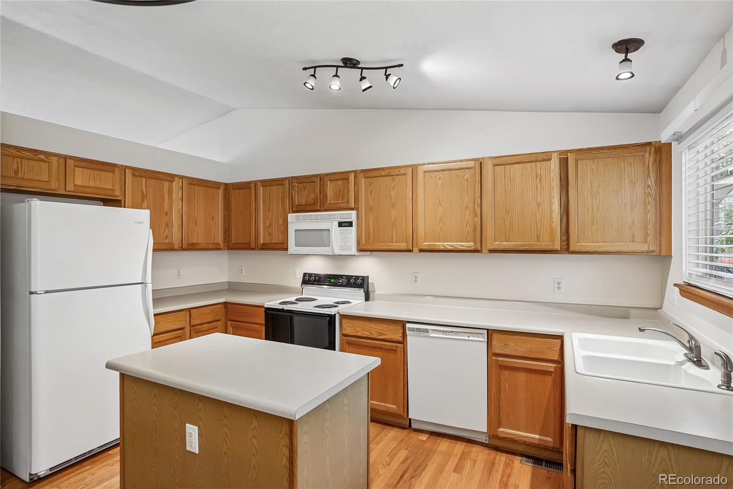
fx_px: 366
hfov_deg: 90.0
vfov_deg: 67.4
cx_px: 366
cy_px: 244
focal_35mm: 18
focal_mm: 12
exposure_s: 1/10
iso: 400
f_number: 8
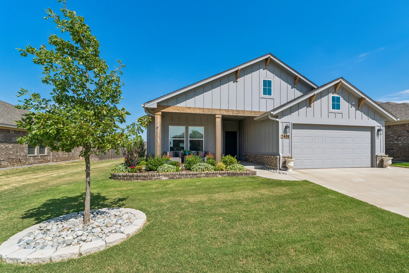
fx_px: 193
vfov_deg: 70.3
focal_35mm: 17
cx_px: 230
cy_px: 147
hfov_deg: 92.8
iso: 200
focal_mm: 10
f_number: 8
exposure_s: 1/1000
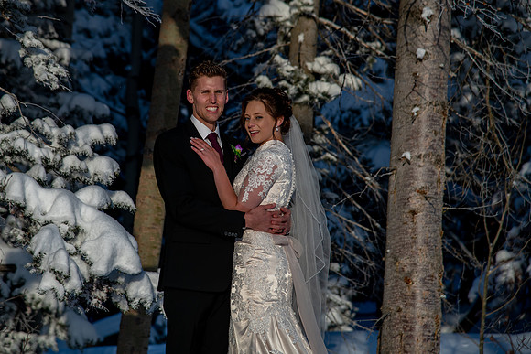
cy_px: 150
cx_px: 225
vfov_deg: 9.9
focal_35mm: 138
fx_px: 2039
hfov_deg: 14.8
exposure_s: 1/800
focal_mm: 120
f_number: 5
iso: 200
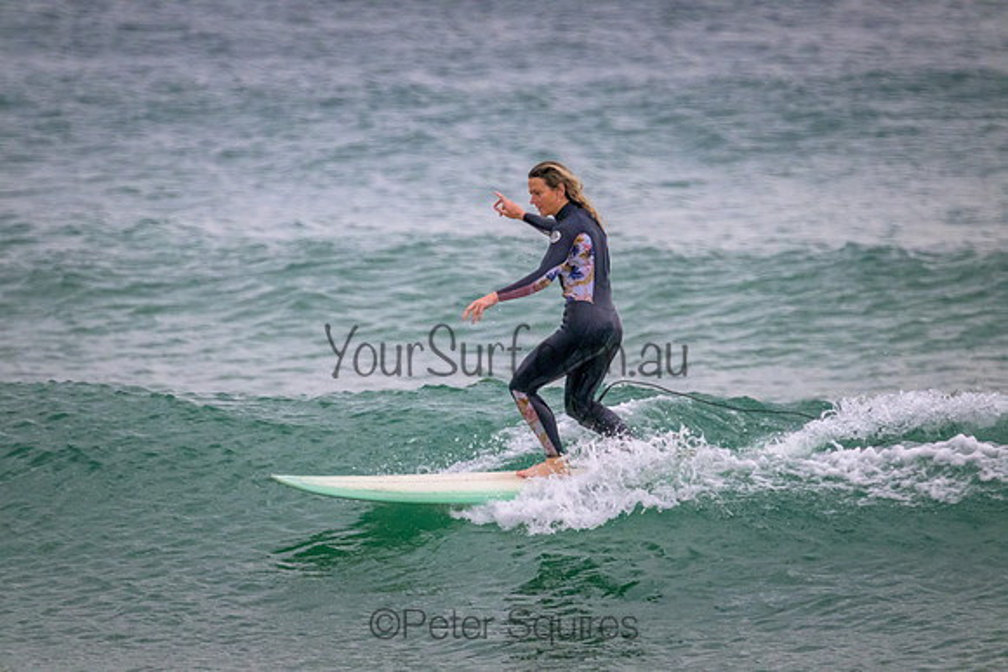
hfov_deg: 2.6
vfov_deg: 1.7
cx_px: 504
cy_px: 336
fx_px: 22404
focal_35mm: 800
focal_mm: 800
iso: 8000
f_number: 11
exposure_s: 1/1250
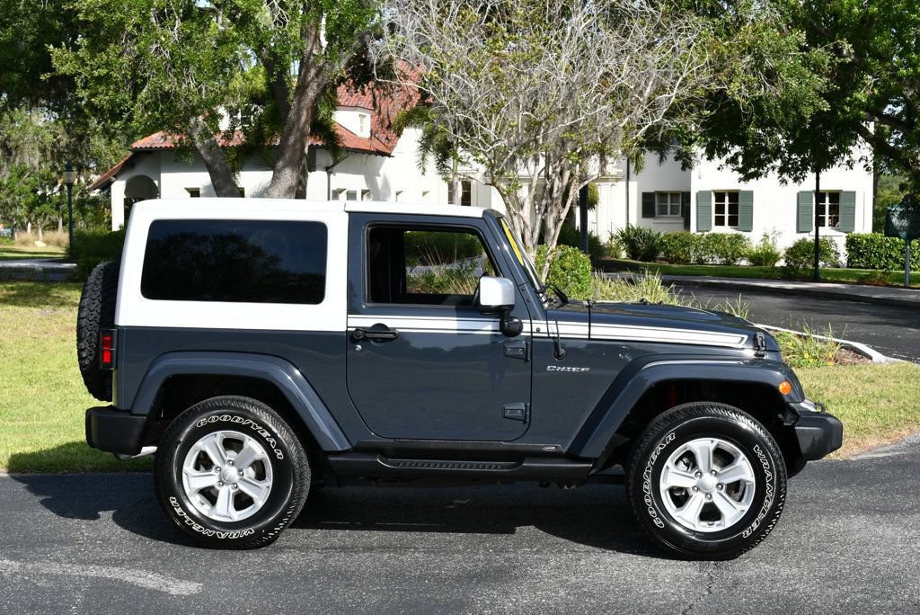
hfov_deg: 38.2
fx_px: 1330
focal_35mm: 52
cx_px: 460
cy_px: 308
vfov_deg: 26.0
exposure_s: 1/250
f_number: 8
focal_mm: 26
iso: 160
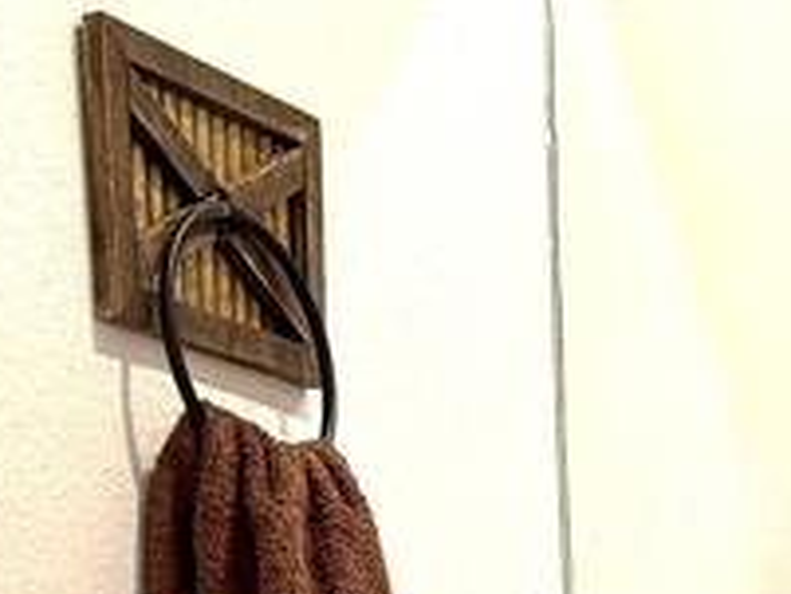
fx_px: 2789
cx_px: 1011
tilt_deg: -8.5
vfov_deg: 10.5
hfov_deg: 15.4
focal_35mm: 122
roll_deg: +0.8
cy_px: 1408
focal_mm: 6.76
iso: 200
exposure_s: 1/60
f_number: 1.78
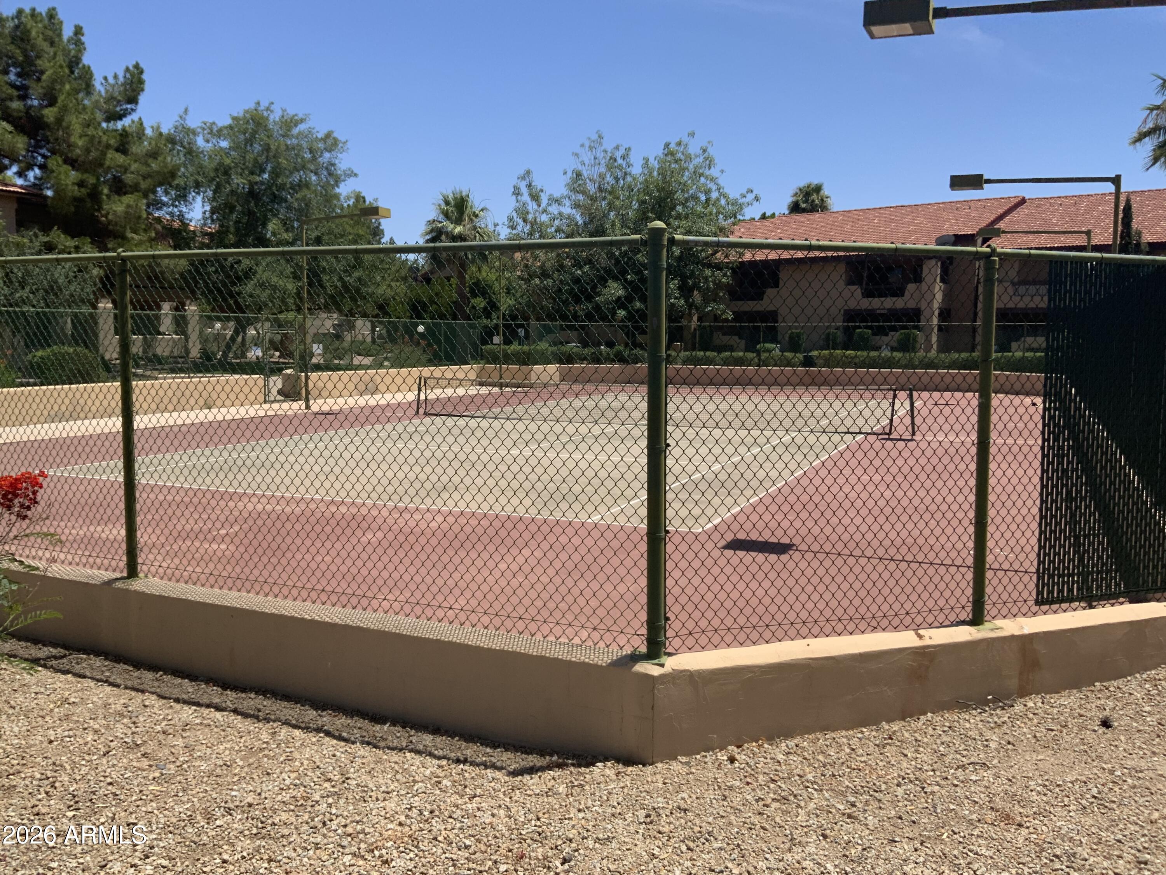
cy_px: 438
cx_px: 583
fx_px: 977
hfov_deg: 61.7
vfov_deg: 48.2
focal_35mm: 29
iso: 16
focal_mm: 3
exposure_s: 1/2427
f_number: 1.8
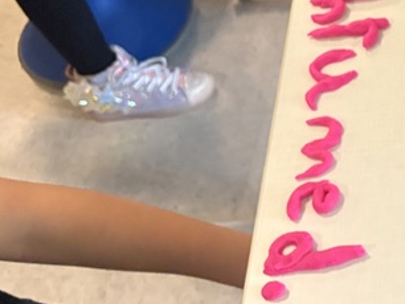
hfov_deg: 19.0
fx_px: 1019
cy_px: 38
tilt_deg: -46.9
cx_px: 652
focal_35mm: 87
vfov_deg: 16.8
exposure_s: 1/48
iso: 500
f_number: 1.6
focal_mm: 5.96
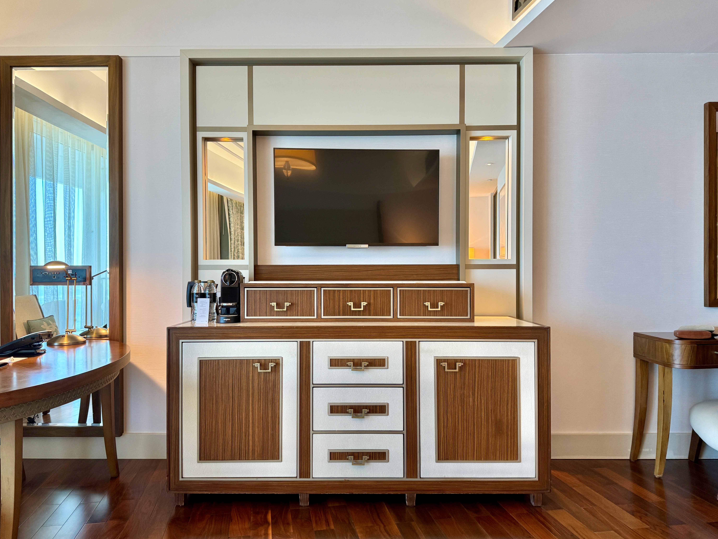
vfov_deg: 54.9
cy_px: 274
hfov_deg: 69.4
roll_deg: +0.0
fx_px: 519
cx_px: 353
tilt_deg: -0.8
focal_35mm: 25
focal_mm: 6.86
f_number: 1.78
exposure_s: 1/50
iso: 160
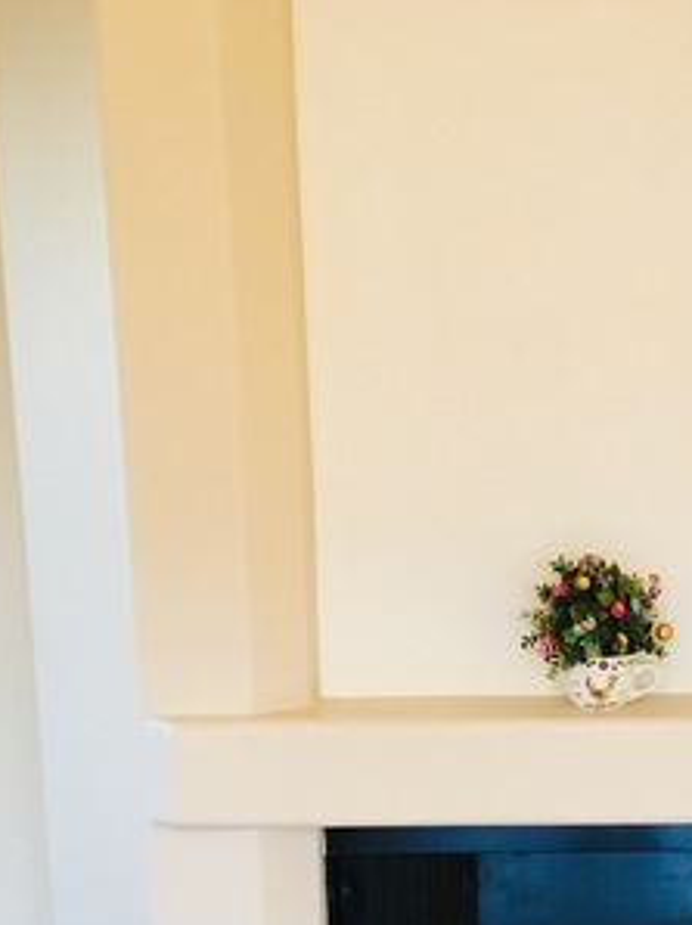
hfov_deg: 22.2
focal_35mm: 65
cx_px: 573
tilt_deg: -11.3
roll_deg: +0.9
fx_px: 1735
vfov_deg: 29.2
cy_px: 745
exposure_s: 1/17
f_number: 2.2
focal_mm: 4.15
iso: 200
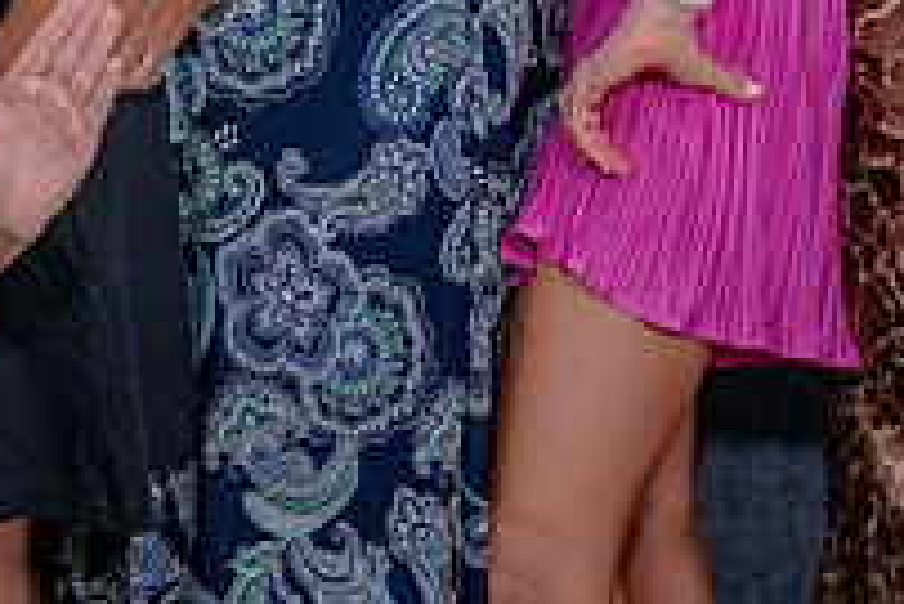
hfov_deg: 18.8
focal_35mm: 106
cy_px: -195
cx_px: 47
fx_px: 2664
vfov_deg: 12.5
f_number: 5.6
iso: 800
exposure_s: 1/1000
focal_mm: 36
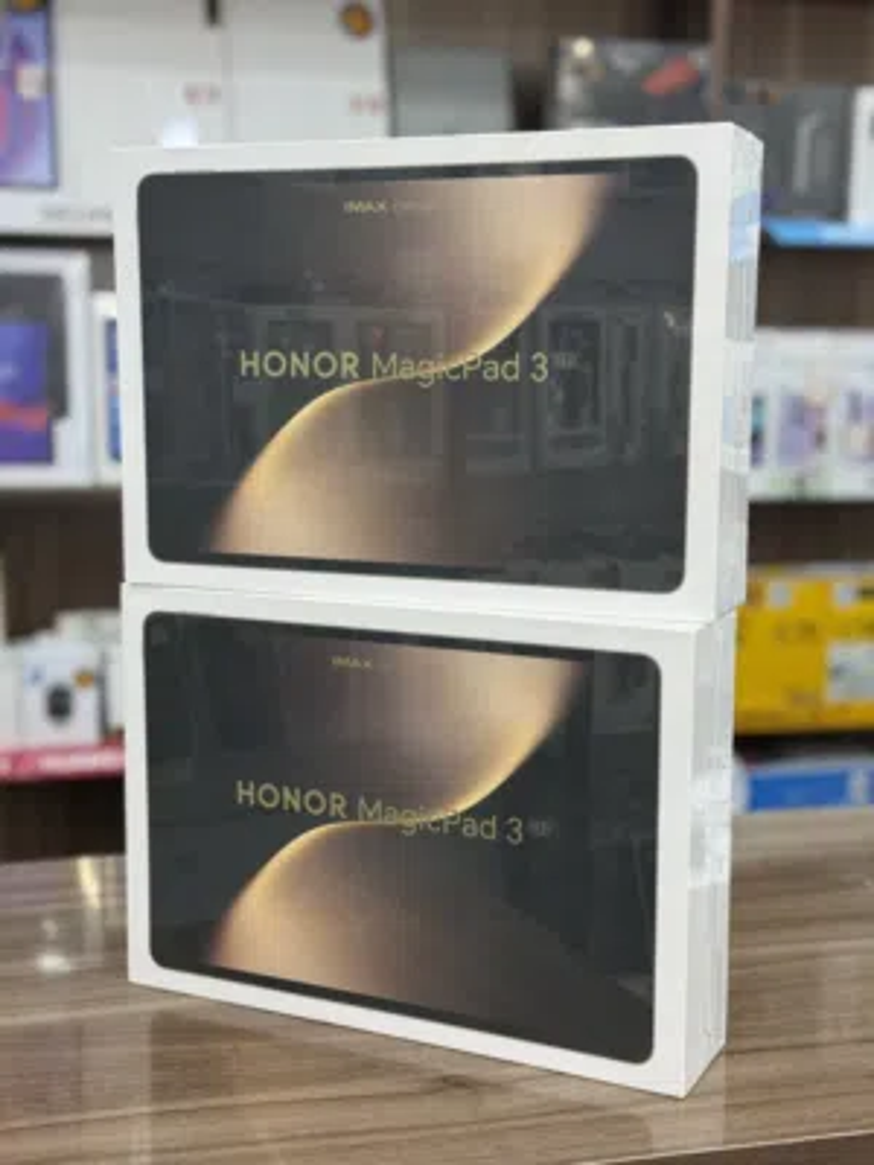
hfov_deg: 30.3
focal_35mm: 48
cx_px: 437
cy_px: 582
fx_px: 1616
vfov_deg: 39.7
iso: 80
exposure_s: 1/121
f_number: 1.78
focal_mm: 6.76
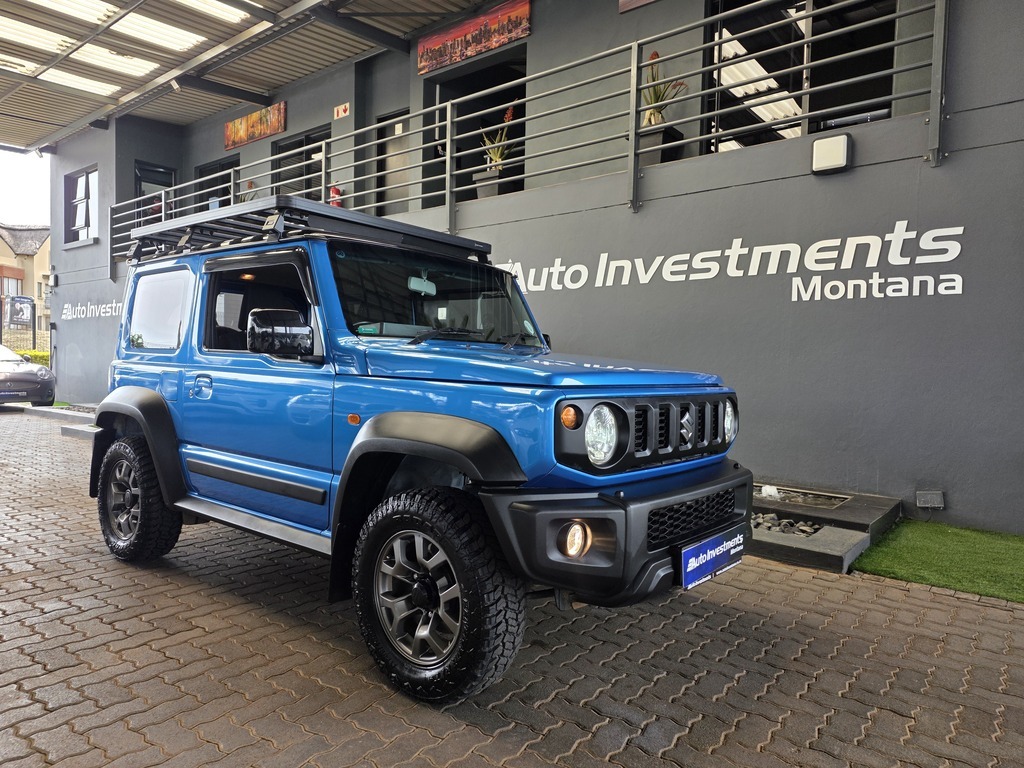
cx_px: 512
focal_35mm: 23
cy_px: 384
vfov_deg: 58.9
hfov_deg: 73.9
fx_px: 680
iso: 50
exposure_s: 1/180
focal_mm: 6.25
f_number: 1.7
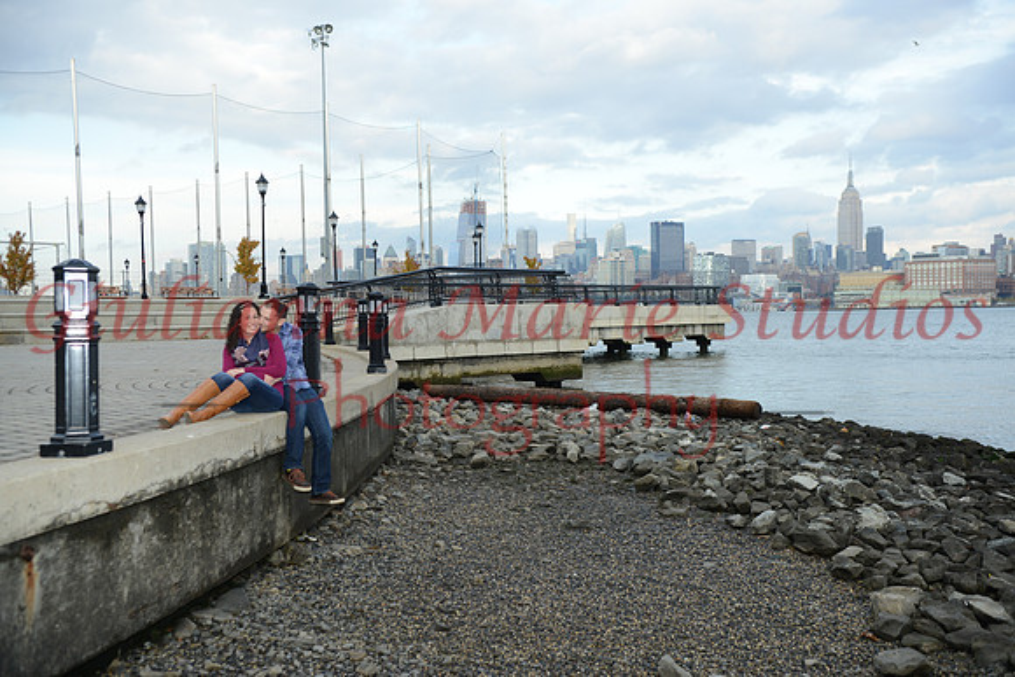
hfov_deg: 48.4
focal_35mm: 40
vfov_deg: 33.4
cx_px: 508
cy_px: 338
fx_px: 1128
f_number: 5.6
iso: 250
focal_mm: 40
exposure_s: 1/250
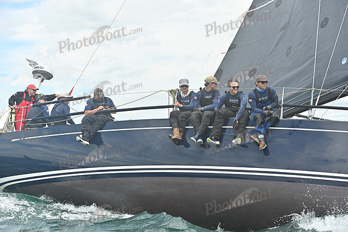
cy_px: 116
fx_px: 677
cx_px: 174
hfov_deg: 28.8
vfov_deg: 19.5
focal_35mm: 70
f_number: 5.6
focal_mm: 70
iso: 250
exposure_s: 1/1250
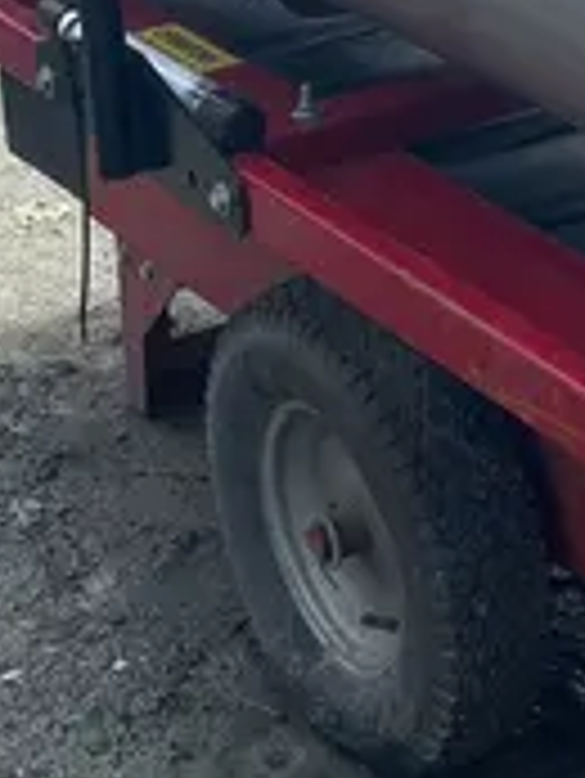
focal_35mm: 110
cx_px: 770
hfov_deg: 13.0
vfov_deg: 17.3
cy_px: -52
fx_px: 2476
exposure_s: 1/2179
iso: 50
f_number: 1.6
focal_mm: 5.1
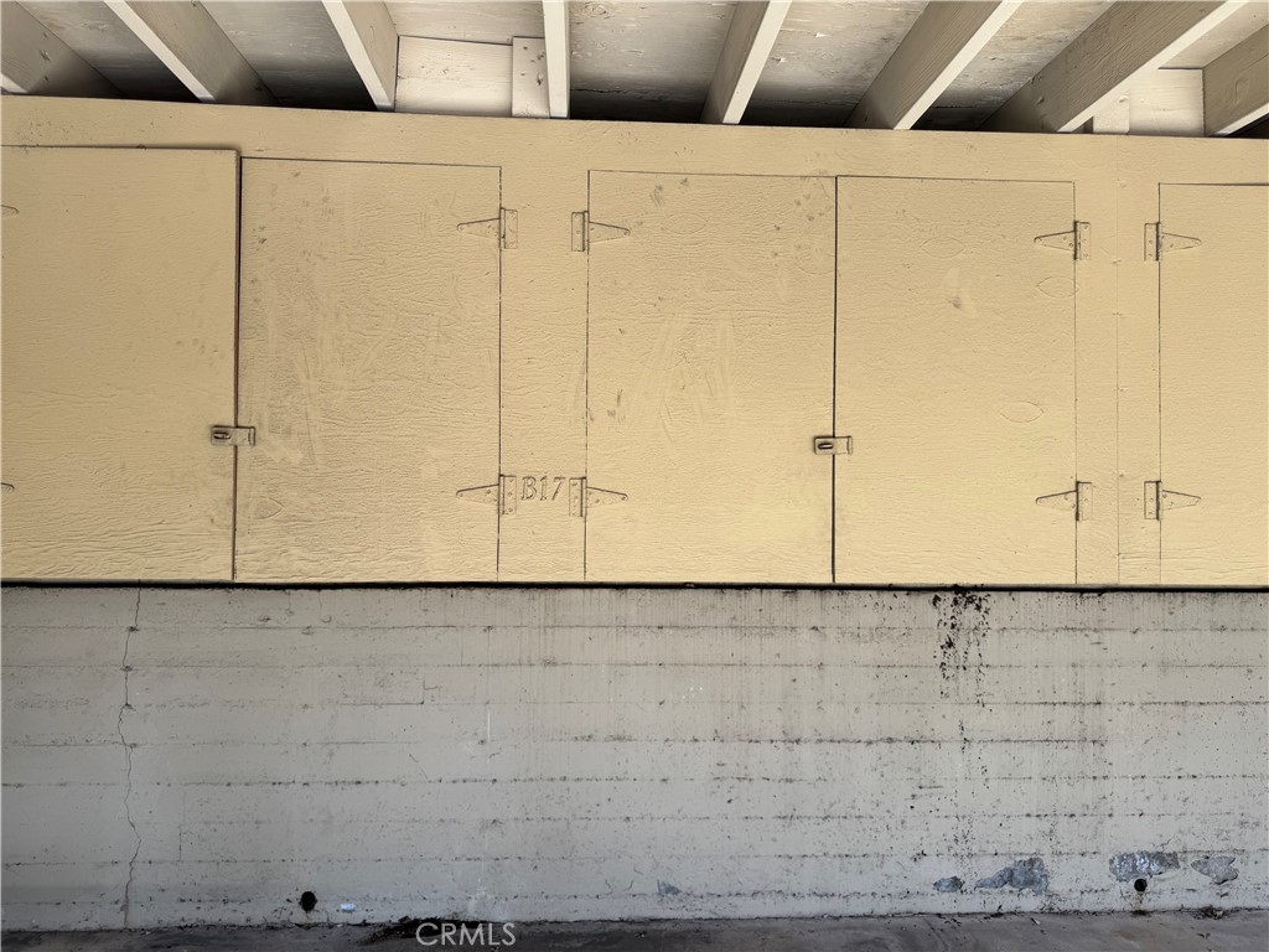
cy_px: 476
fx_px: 880
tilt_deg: -0.1
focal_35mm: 24
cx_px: 634
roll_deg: -1.0
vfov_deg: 56.8
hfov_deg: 71.6
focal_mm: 6.76
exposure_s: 1/368
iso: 80
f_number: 1.78
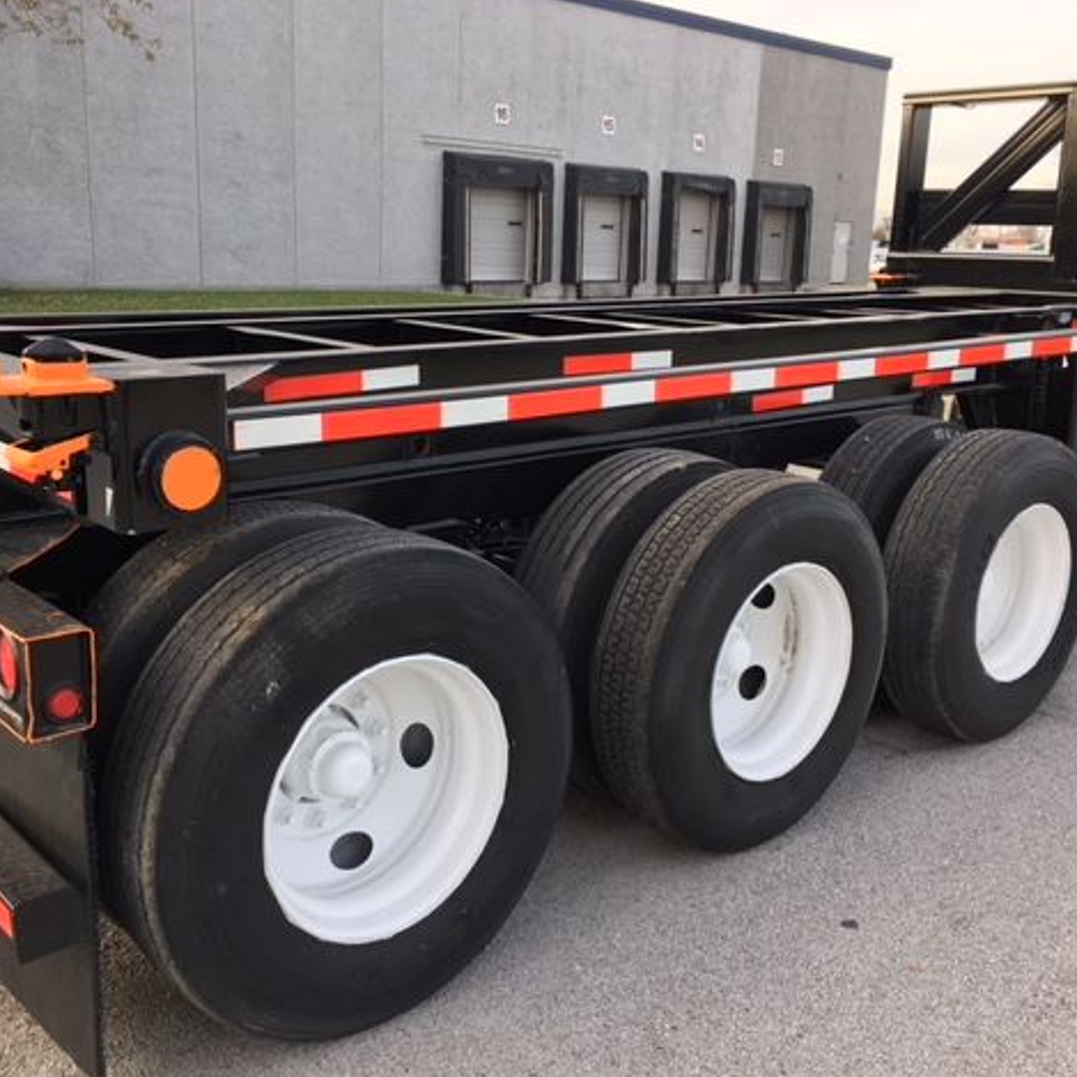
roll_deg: -1.4
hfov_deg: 47.2
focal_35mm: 35
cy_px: 533
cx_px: 503
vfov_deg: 47.2
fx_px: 1232
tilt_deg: -11.9
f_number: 2.2
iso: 25
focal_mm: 4.15
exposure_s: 1/169
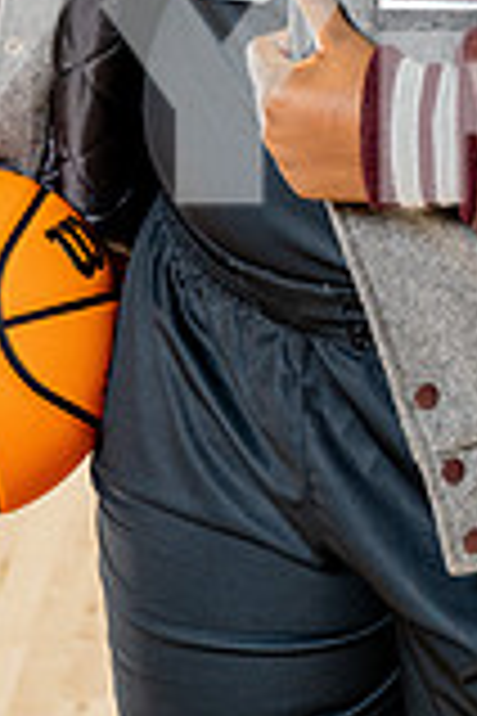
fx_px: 3140
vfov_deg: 12.5
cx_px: 338
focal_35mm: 158
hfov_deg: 8.7
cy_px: -248
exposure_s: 1/250
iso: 640
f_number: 8
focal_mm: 56
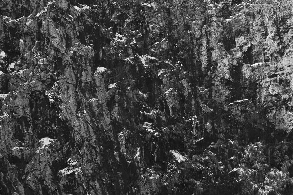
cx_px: 146
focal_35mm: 70
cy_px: 98
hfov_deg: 28.8
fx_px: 570
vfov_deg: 19.5
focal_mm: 70
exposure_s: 1/250
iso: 100
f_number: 10
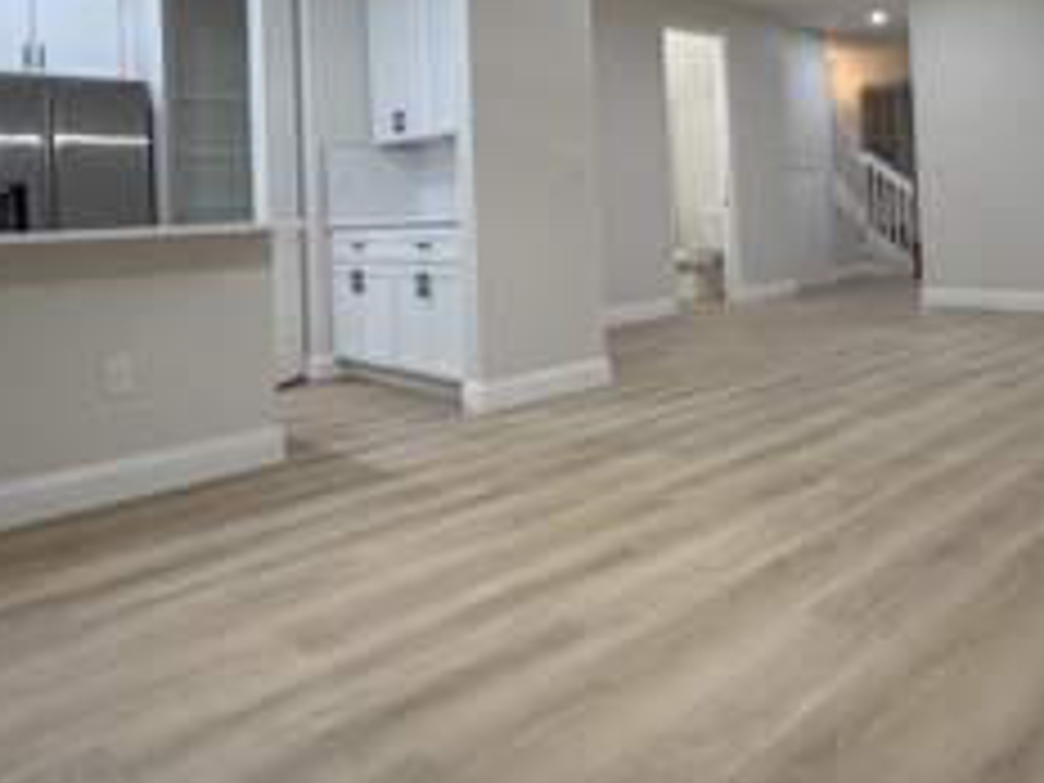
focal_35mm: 29
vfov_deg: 46.4
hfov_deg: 61.2
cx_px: 621
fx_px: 875
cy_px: 189
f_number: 2.2
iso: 160
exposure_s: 1/120
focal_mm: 2.22
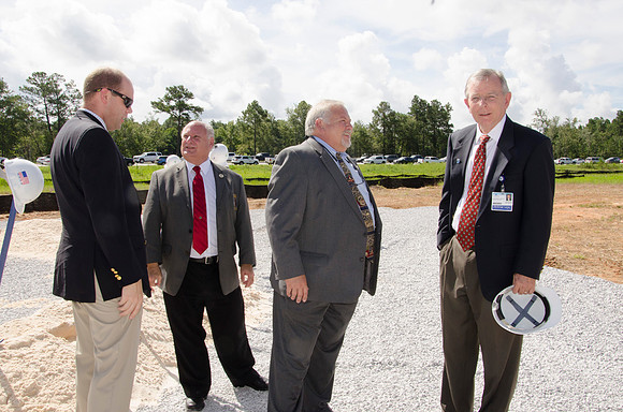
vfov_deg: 41.5
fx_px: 544
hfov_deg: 59.6
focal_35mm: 32
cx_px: 312
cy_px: 206
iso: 320
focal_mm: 21
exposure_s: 1/250
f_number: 16
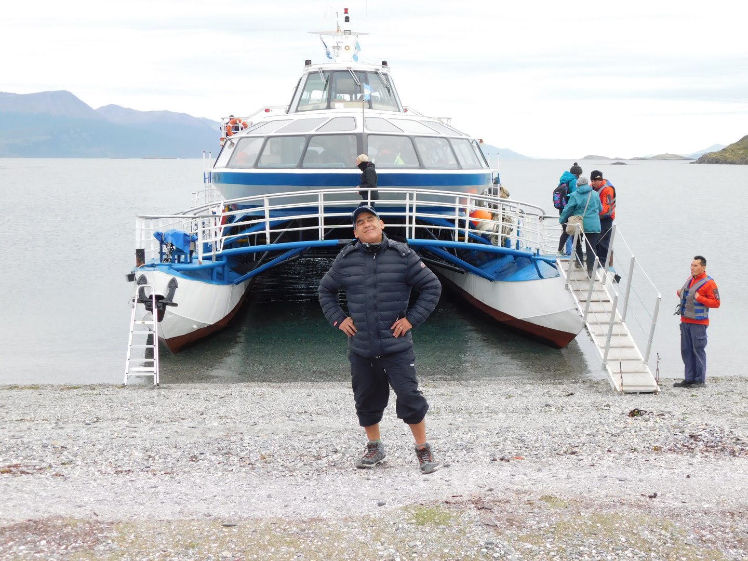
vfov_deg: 32.2
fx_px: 972
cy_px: 280
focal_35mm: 45
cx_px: 374
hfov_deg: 42.1
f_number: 3.7
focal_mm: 8
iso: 125
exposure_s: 1/250
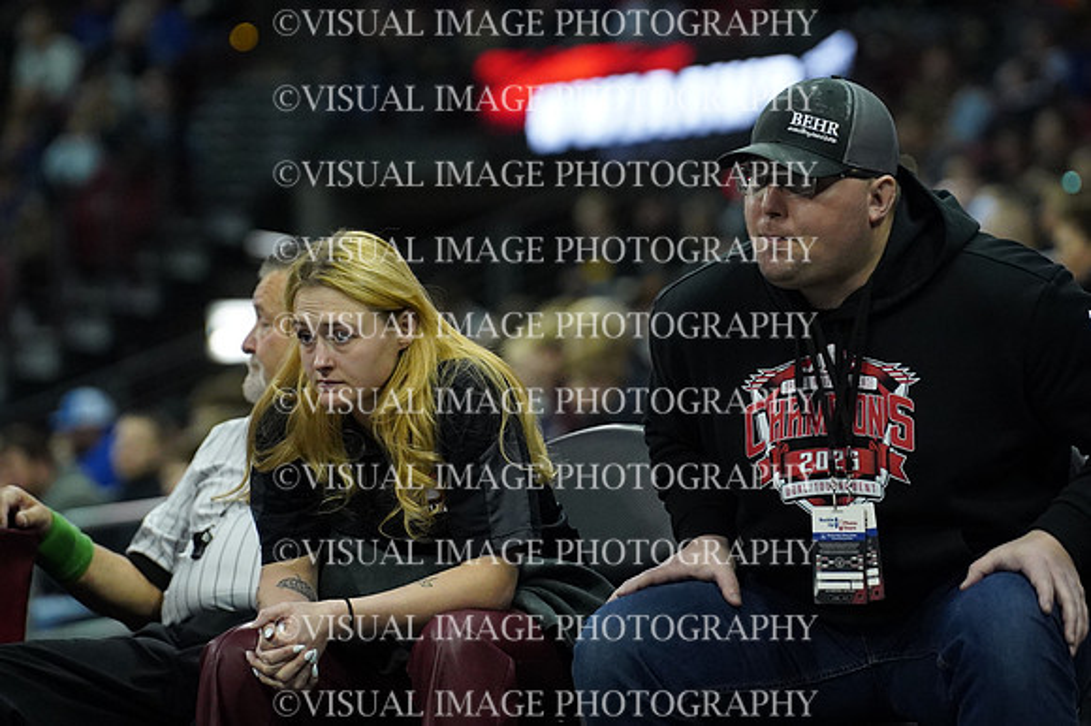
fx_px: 6815
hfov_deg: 9.2
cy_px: 363
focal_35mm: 225
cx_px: 546
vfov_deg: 6.1
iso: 6400
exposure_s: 1/1250
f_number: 2.8
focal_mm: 150
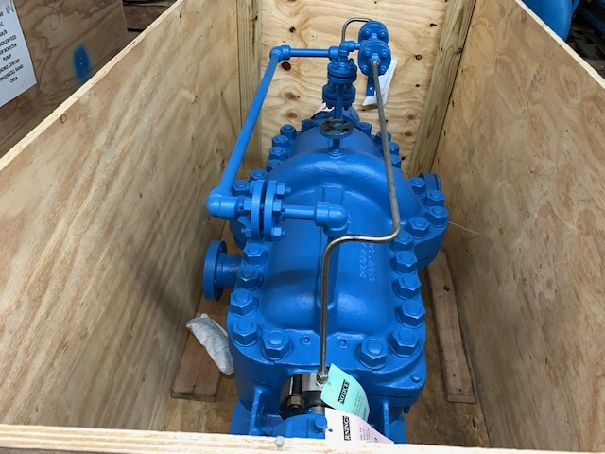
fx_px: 454
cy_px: 227
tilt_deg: -39.3
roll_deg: -4.6
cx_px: 302
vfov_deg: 53.1
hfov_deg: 67.3
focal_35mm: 26
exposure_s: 1/15
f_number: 1.8
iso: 125
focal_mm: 4.25
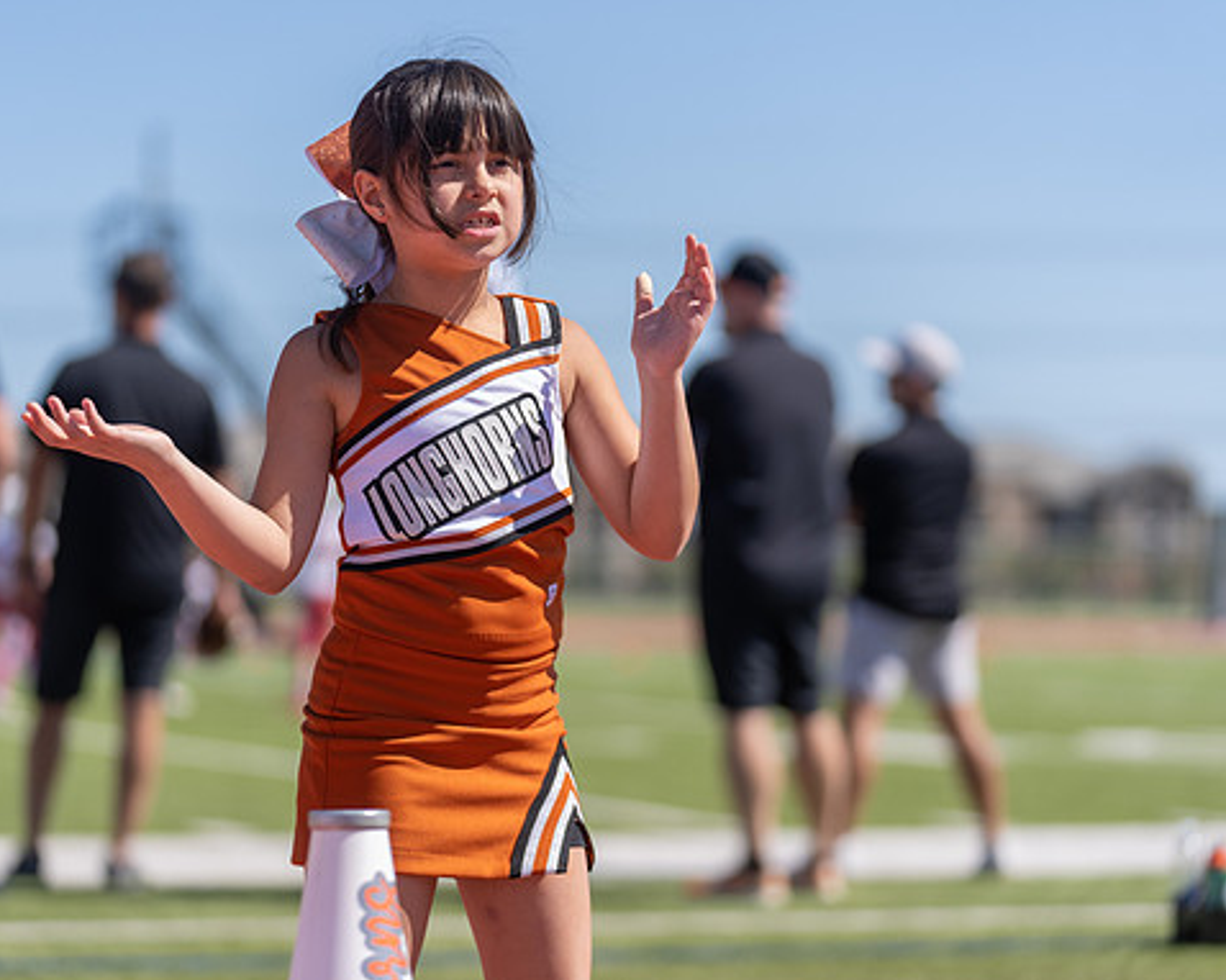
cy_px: 489
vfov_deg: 11.8
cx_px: 513
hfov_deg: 14.7
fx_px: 4751
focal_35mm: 131
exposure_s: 1/1600
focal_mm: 115
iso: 100
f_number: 2.8
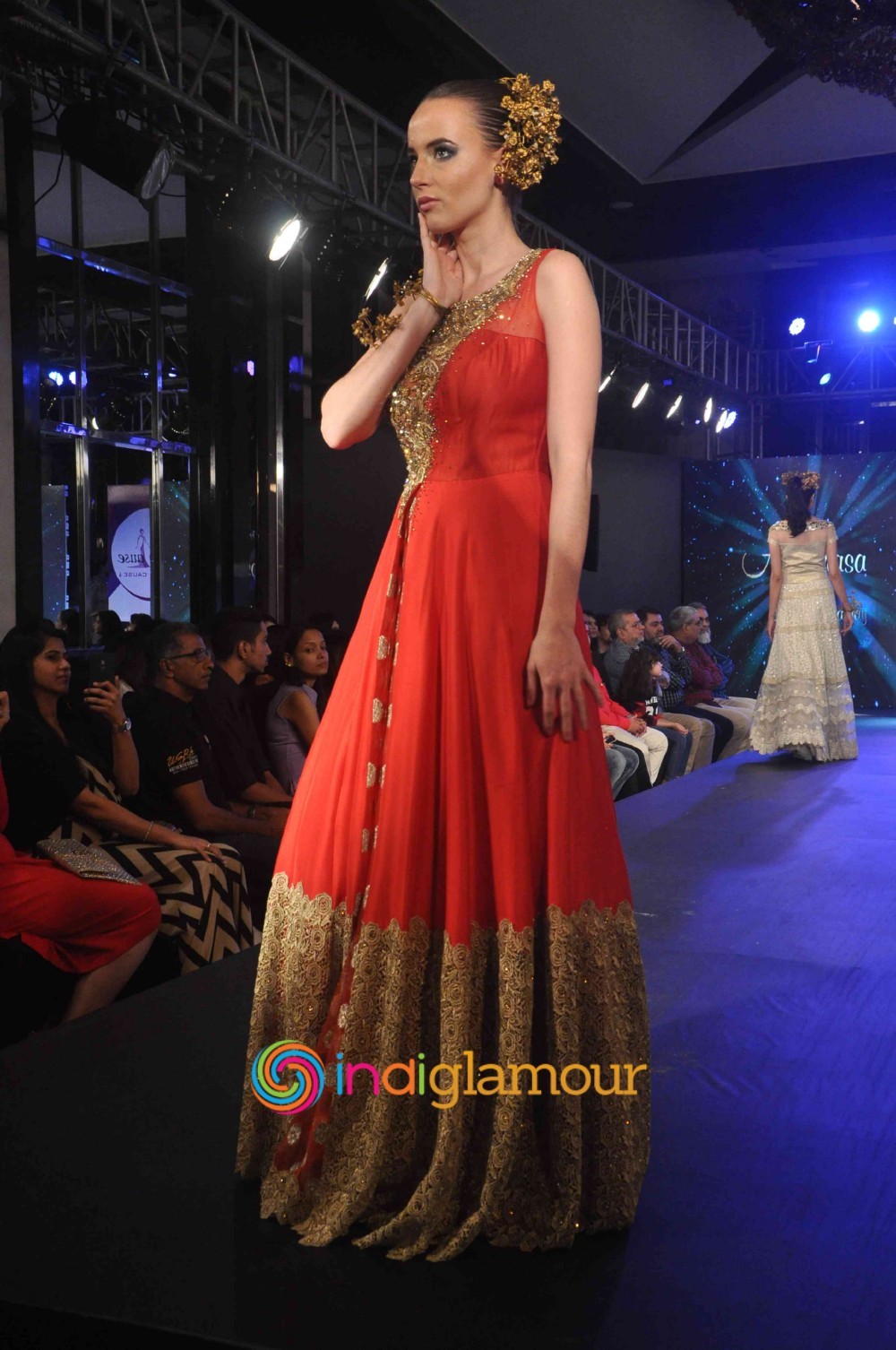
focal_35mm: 42
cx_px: 448
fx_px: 1572
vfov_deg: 46.5
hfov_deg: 31.8
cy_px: 675
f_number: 9
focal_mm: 28
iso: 1250
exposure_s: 1/100
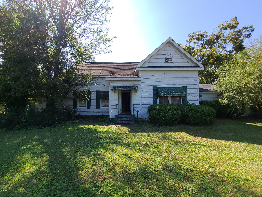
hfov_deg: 106.2
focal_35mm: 13
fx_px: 98
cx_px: 131
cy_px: 98
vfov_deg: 89.9
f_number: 2.2
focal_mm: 2.2
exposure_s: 1/697
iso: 64
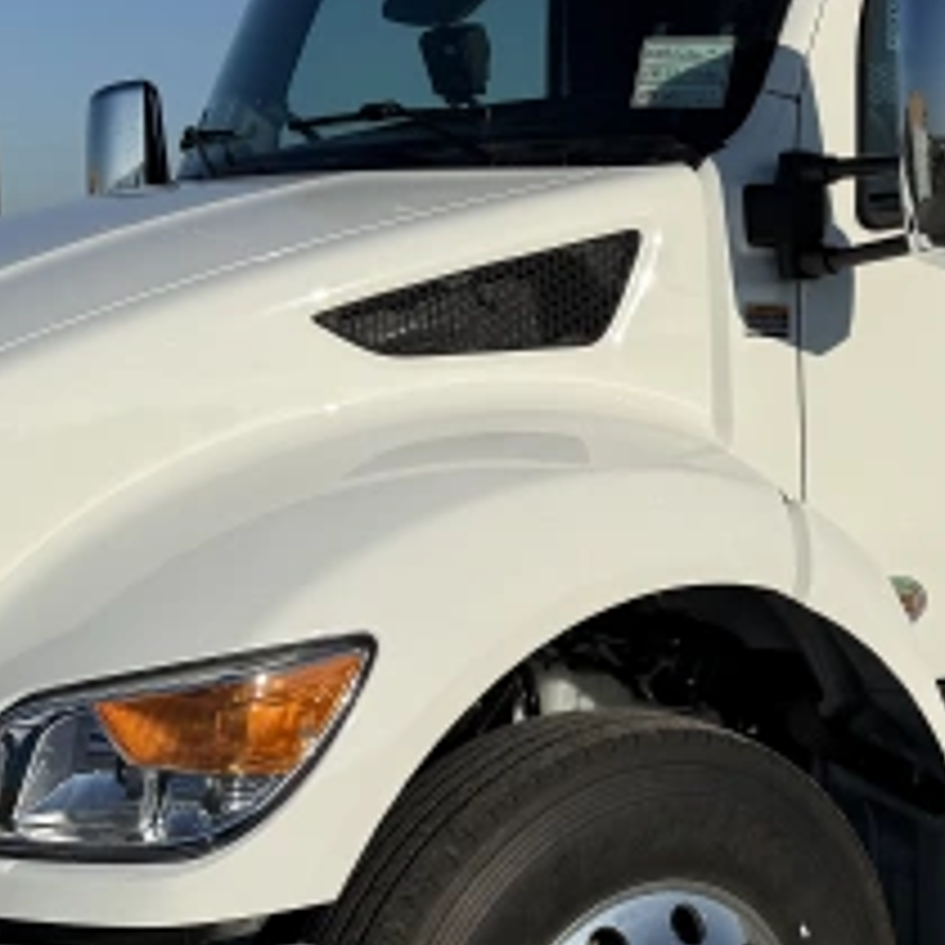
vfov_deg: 21.4
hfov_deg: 20.8
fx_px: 2502
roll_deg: +0.2
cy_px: 405
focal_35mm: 81
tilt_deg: -2.7
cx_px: 900
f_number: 1.78
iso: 80
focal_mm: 6.76
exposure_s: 1/11905
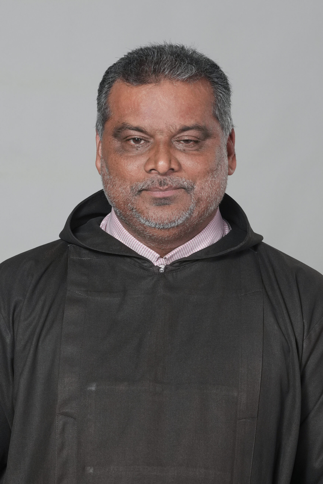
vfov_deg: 16.1
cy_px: 242
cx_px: 162
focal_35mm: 127
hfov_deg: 10.8
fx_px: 1709
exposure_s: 1/200
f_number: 6.3
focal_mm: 85
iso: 800
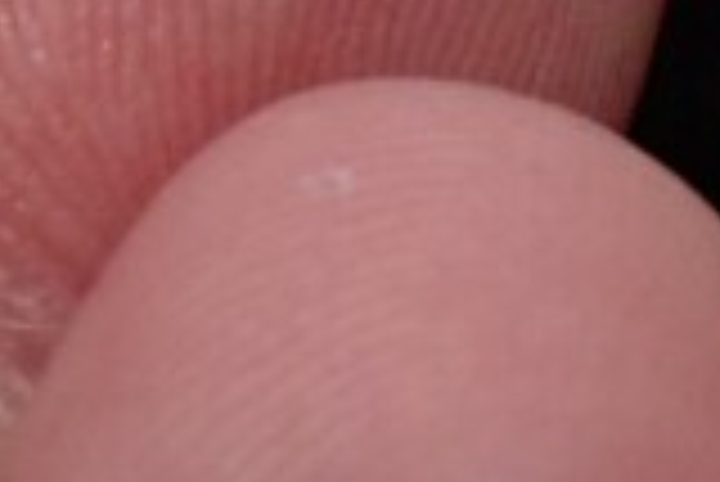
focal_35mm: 125
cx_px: -508
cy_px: -365
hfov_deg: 14.7
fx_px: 2502
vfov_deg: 10.4
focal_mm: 5.4
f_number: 3.2
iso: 800
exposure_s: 1/80
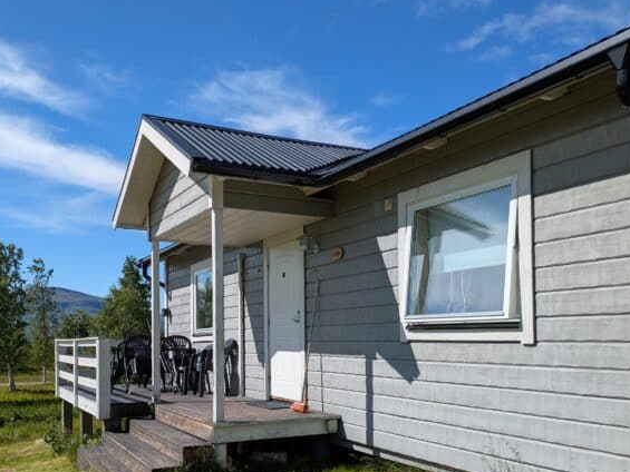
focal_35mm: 34
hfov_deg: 53.9
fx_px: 619
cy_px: 310
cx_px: 321
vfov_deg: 41.3
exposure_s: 1/3086
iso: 42
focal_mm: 5.43
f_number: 1.89
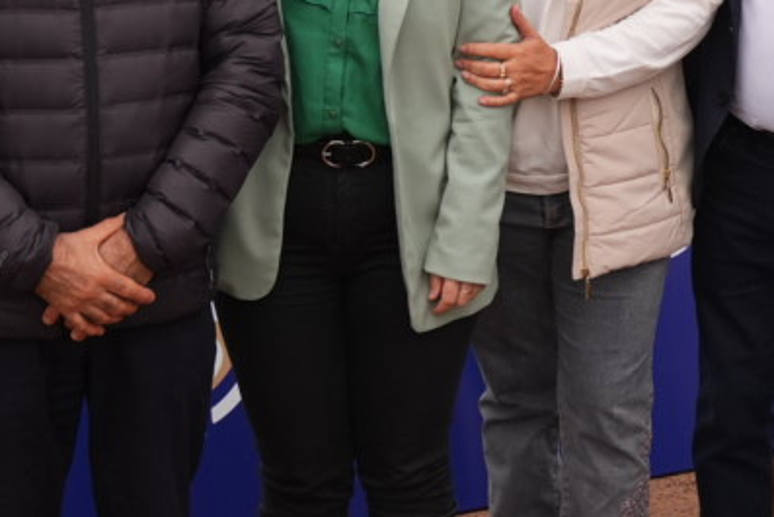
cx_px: 914
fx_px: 2538
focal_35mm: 118
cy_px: -74
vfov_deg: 11.4
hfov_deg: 16.6
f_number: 3.5
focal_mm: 29
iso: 500
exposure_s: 1/800
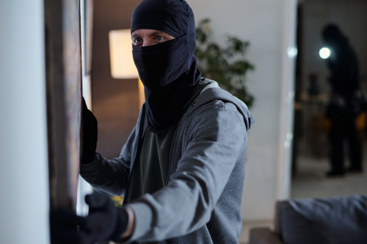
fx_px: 591
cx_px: 184
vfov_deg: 23.4
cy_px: 122
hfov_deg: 34.5
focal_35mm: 58
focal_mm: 58
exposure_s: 1/160
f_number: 2.2
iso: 800
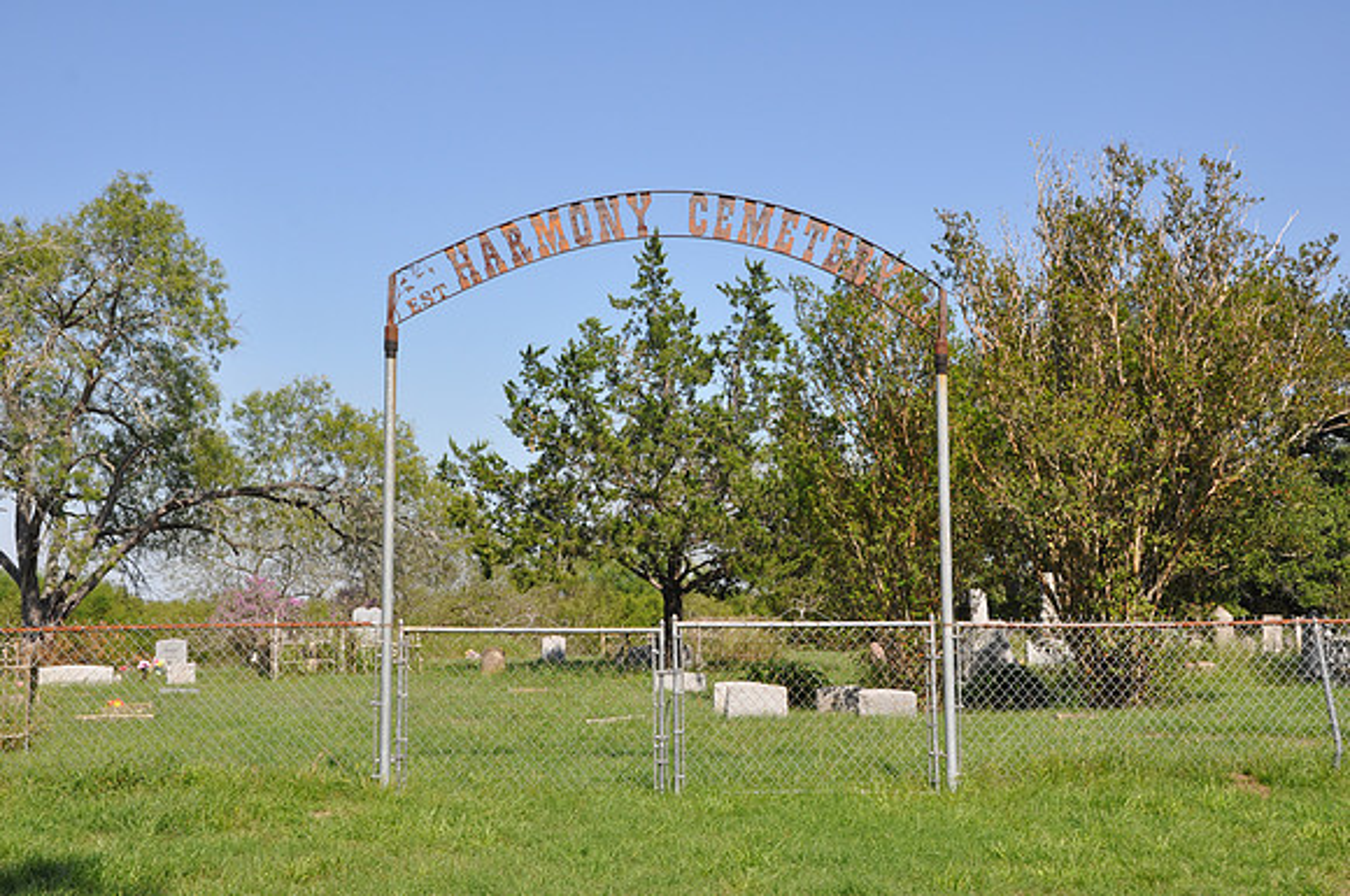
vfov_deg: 25.7
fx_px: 1966
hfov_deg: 37.9
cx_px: 675
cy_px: 448
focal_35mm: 52
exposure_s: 1/125
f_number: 11
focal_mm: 35
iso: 200
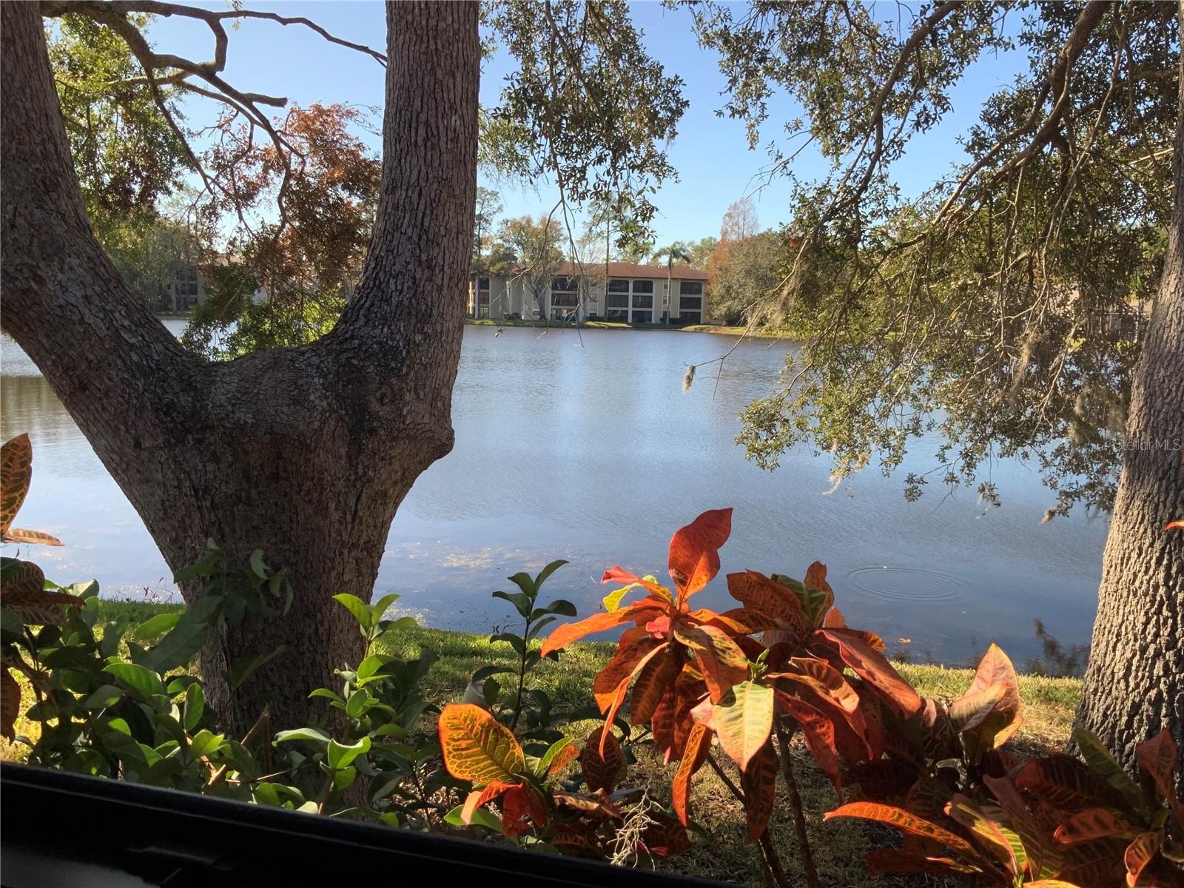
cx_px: 592
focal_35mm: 29
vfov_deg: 48.2
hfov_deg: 61.7
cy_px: 444
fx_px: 992
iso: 16
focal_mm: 3
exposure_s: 1/380
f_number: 1.8
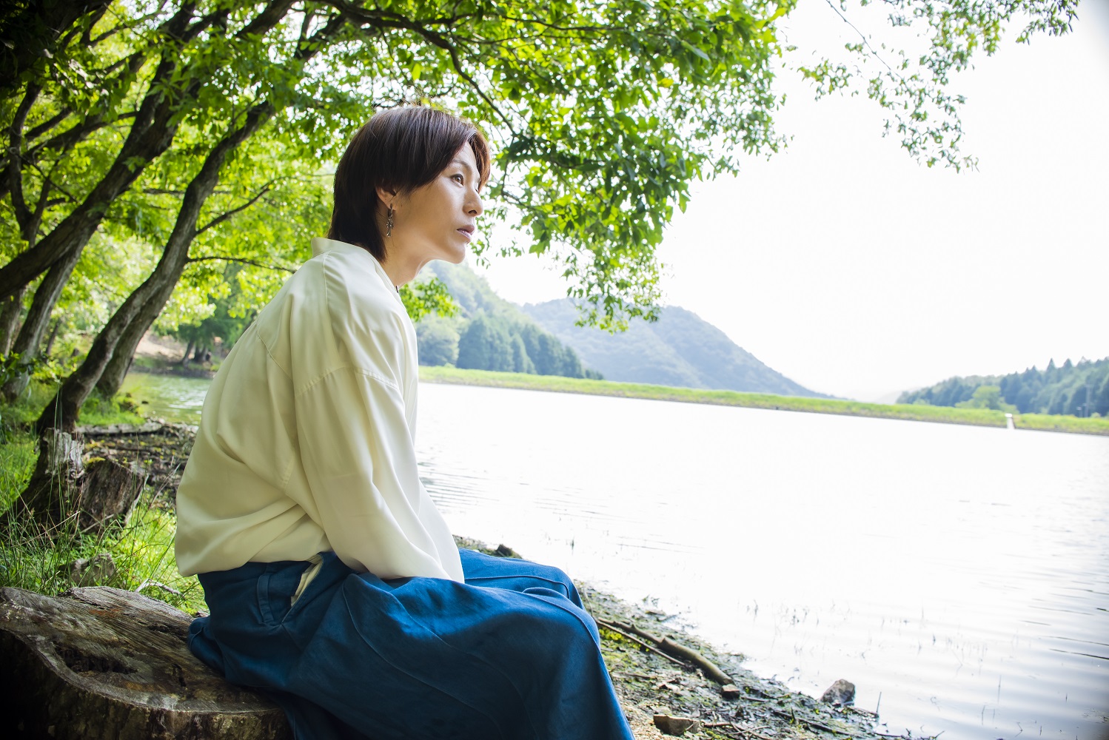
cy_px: 370
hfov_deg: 54.4
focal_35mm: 35
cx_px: 554
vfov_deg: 37.9
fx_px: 1079
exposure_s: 1/250
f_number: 6.3
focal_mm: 35
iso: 400
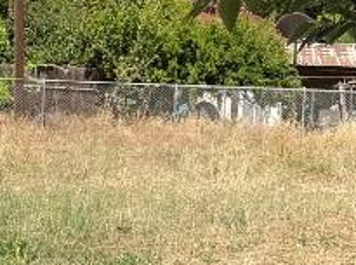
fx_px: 1807
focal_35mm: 176
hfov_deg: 11.1
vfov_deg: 8.4
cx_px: -14
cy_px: 74
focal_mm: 6.76
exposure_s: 1/4405
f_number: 1.78
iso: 80
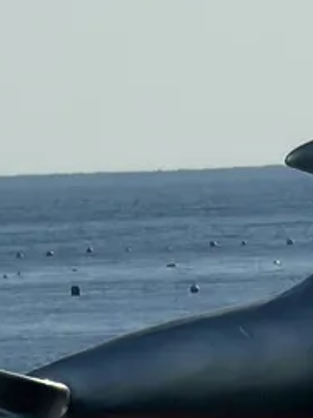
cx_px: 539
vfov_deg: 1.6
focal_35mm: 1275
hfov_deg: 1.2
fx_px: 15385
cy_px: -208
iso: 16
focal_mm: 16.89
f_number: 2.8
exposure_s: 1/1116
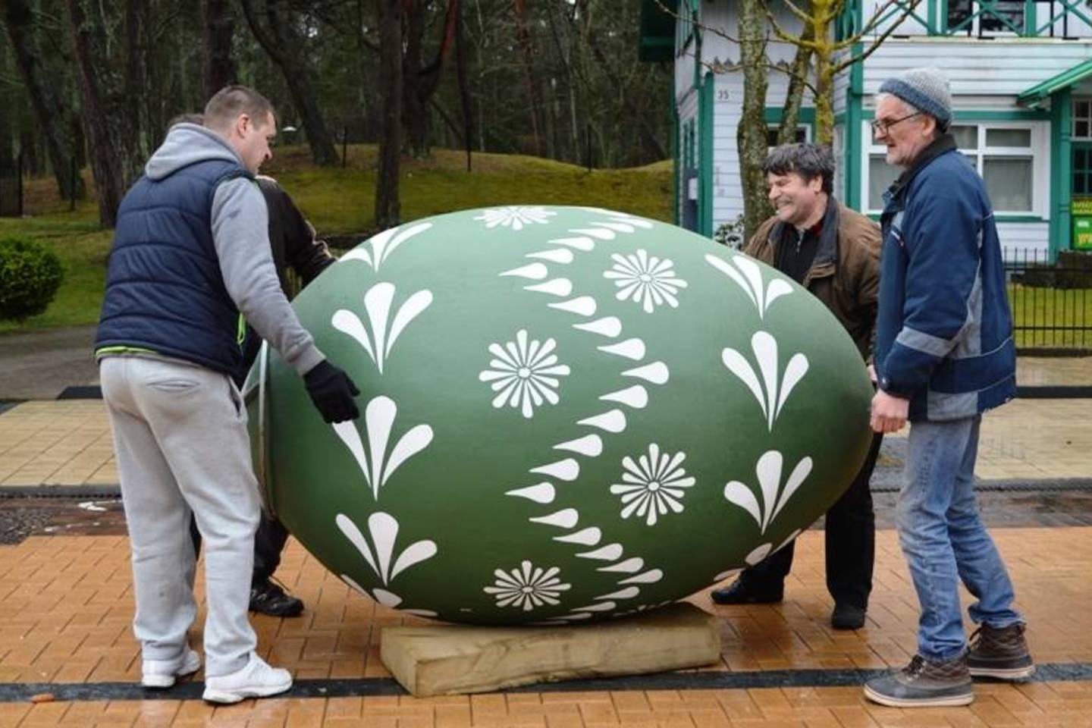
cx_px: 546
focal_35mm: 46
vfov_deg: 28.9
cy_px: 364
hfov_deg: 42.3
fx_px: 1410
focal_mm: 31
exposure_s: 1/125
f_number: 5.6
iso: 100
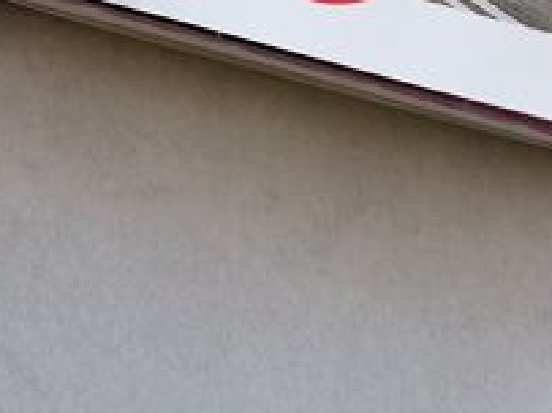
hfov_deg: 14.6
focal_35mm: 133
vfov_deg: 9.9
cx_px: -5
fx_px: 2120
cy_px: -546
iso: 100
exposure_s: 1/50
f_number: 1.8
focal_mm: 4.75
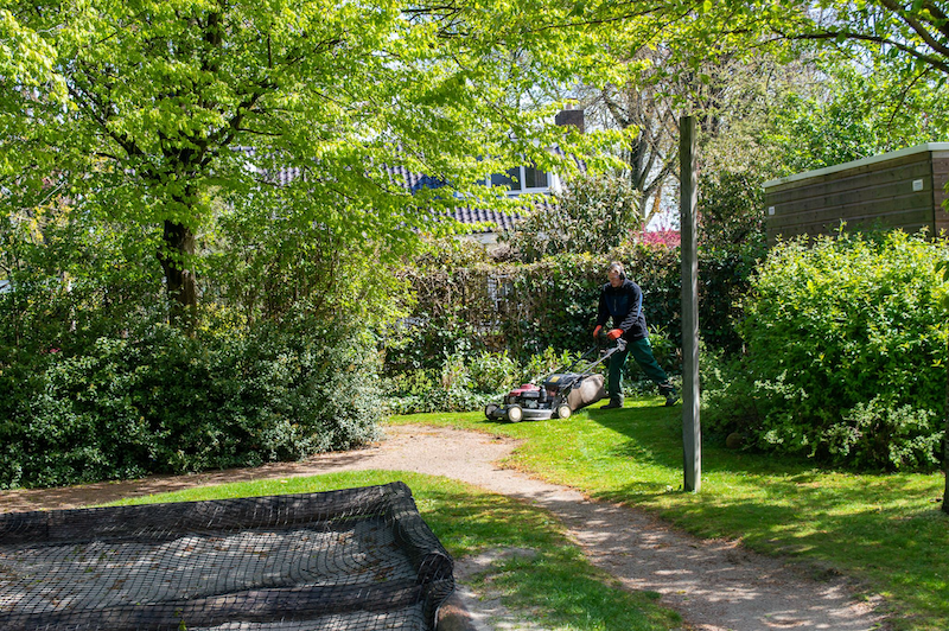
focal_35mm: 48
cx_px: 474
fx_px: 1264
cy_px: 316
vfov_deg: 28.0
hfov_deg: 41.1
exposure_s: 1/125
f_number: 8
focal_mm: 32
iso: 100
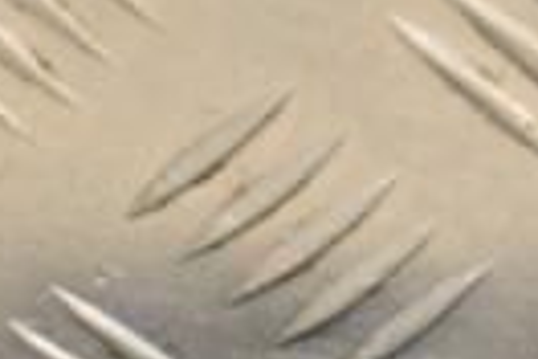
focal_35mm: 450
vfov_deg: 3.0
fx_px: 6724
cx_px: 542
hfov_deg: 4.6
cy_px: 800
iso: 800
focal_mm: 66
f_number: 5.3
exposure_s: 1/160
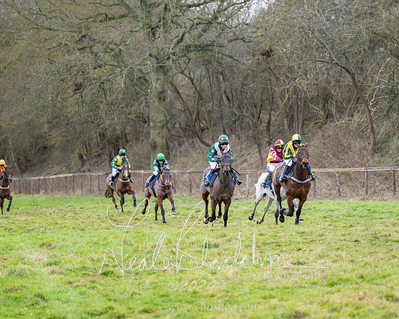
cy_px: 168
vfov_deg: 9.4
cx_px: 222
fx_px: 1931
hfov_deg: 11.8
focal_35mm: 164
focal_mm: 120
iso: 1000
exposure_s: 1/1600
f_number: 2.8
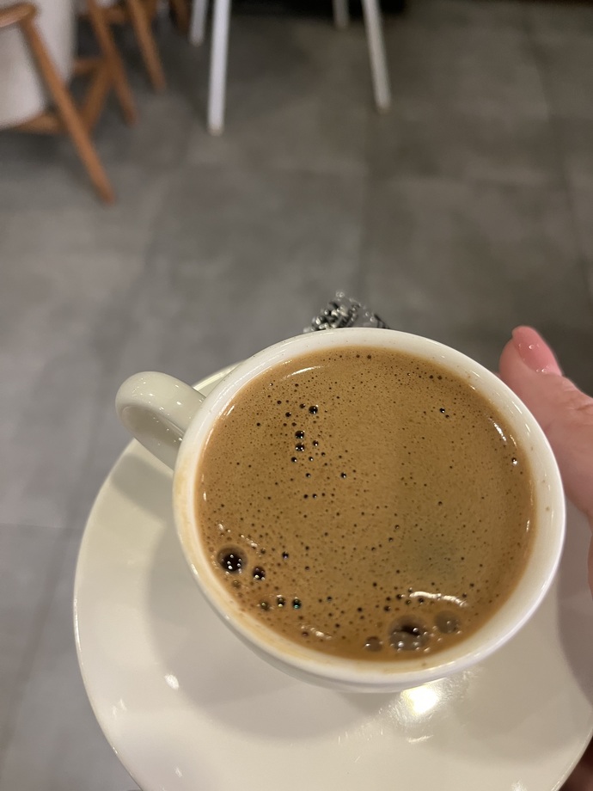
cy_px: 396
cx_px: 296
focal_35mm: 26
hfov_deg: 53.1
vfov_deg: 67.3
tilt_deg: -57.8
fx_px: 594
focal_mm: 5.1
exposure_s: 1/50
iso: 320
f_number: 1.6
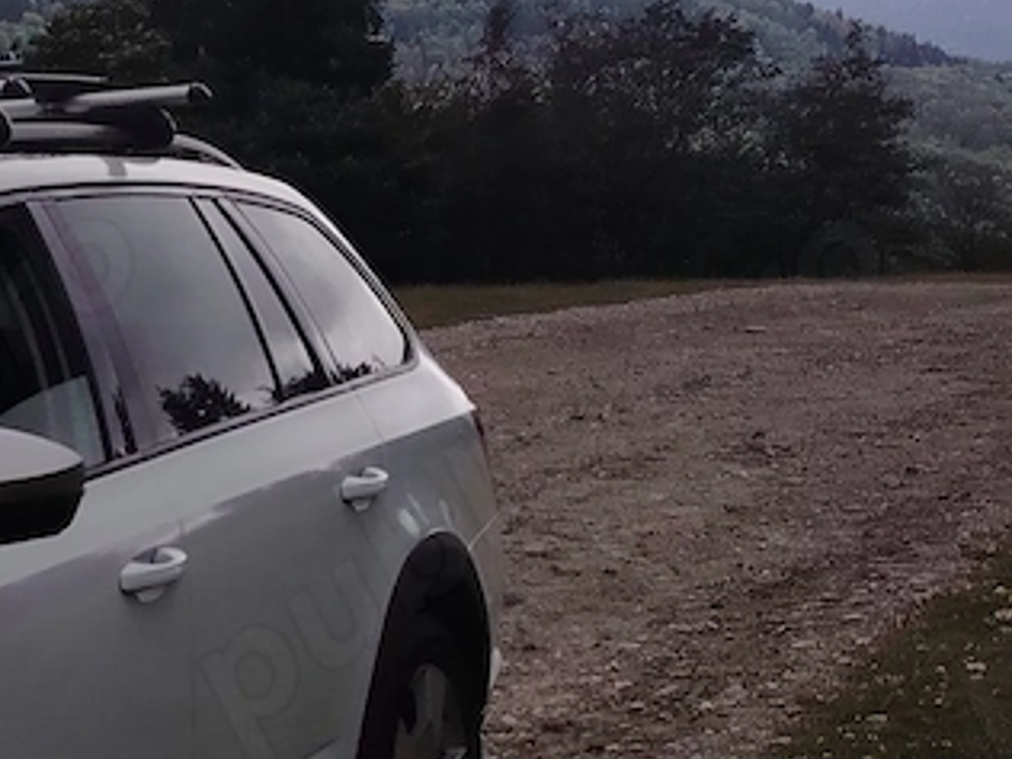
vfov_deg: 15.1
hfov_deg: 17.6
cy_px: 528
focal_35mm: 98
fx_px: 2865
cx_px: -586
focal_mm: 5.25
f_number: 1.75
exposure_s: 1/100
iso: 153
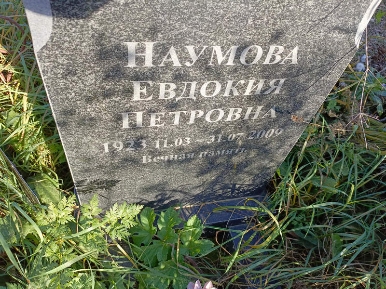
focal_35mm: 25
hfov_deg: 69.4
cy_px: 144
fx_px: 279
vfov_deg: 54.9
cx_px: 193
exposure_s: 1/193
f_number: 1.69
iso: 110
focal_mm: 4.76
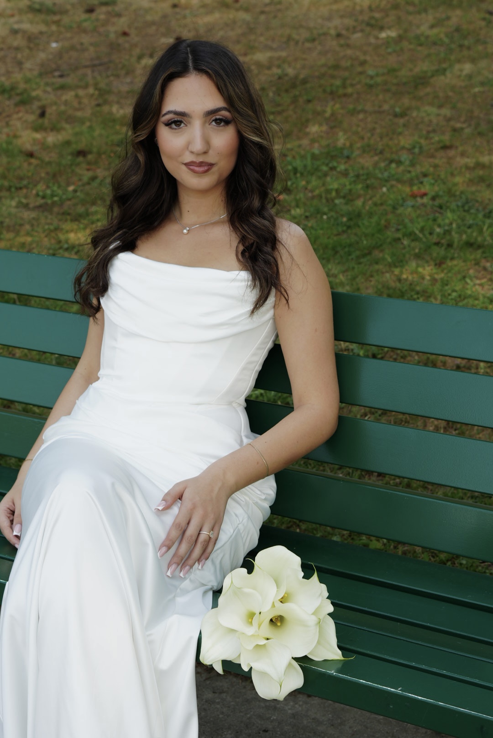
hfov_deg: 18.2
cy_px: 369
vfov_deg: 27.0
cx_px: 246
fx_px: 1538
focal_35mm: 75
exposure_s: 1/125
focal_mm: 50
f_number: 5.6
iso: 100
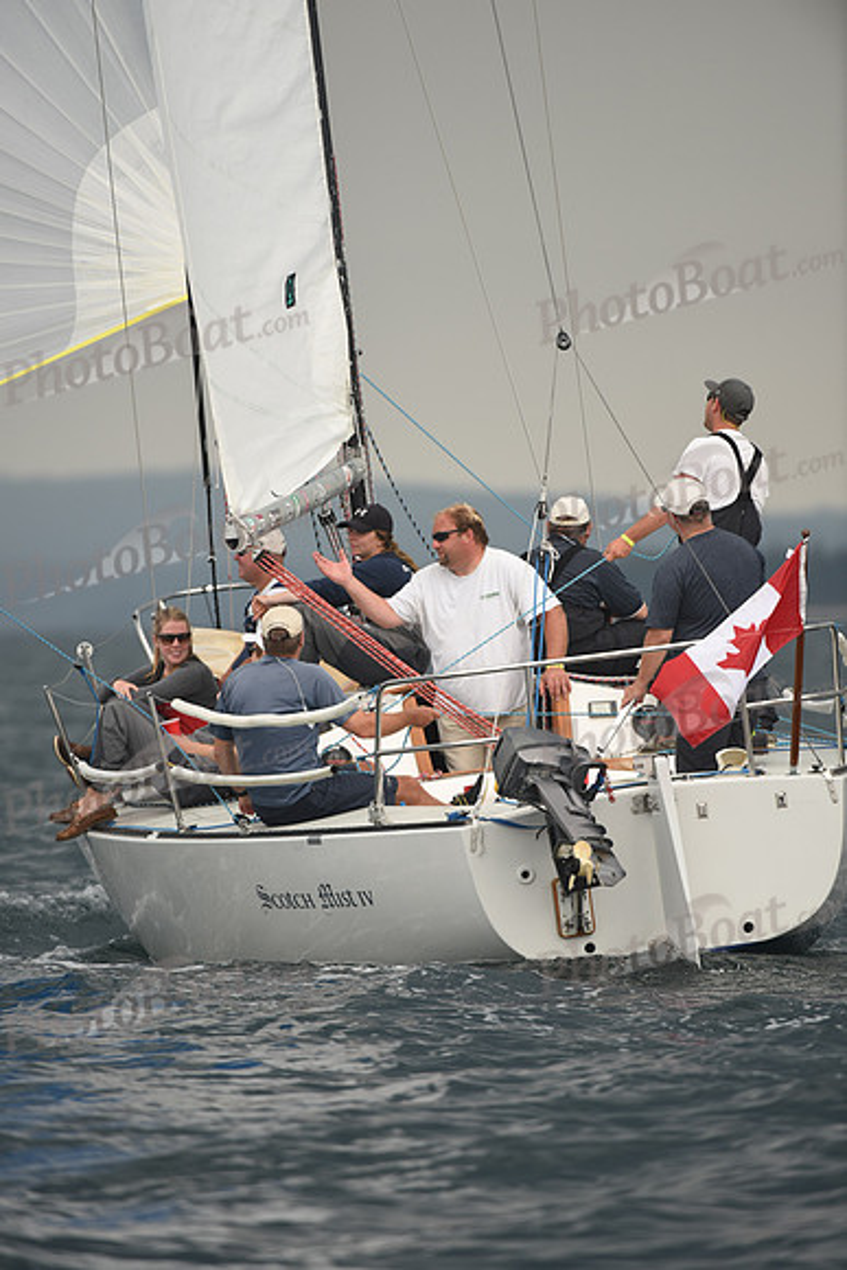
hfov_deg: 3.4
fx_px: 14107
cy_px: 635
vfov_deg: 5.2
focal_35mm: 400
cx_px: 424
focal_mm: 400
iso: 400
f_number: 4.5
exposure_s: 1/1000
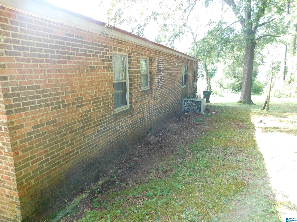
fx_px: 197
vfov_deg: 58.9
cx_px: 148
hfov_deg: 73.9
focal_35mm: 23
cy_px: 111
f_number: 3
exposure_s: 1/60
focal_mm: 4
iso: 125
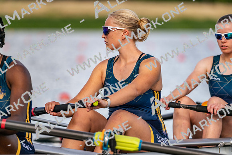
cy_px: 78
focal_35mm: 400
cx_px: 116
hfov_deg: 5.2
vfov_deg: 3.4
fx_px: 2578
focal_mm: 400
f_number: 4.5
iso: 400
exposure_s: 1/2500
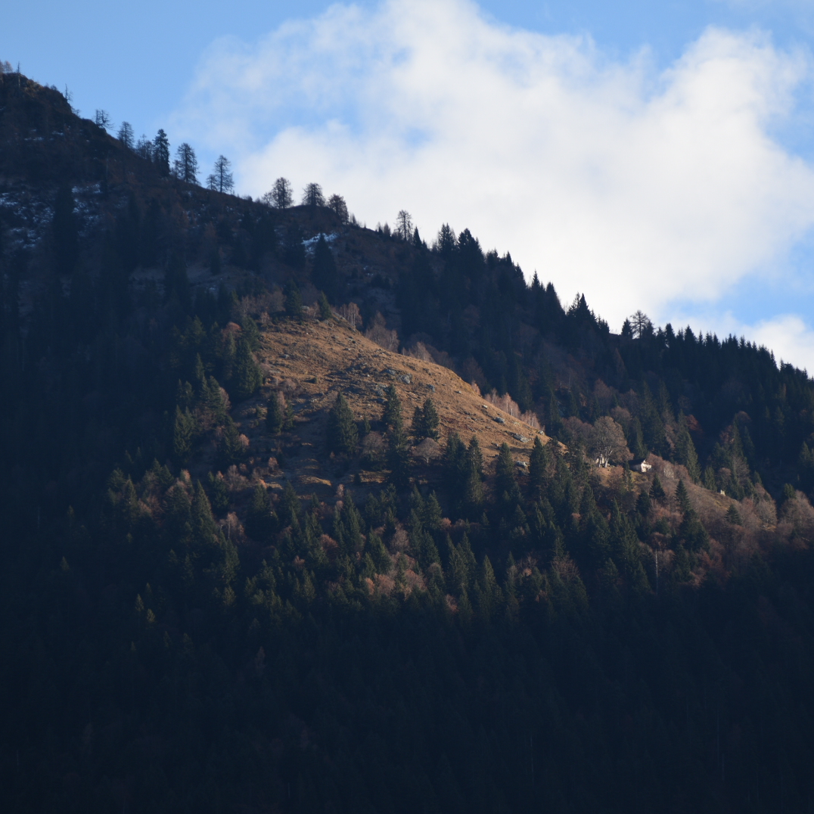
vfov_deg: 4.6
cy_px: 408
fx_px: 10216
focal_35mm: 384
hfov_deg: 4.6
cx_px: 444
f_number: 2.8
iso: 100
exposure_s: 1/1000
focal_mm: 200
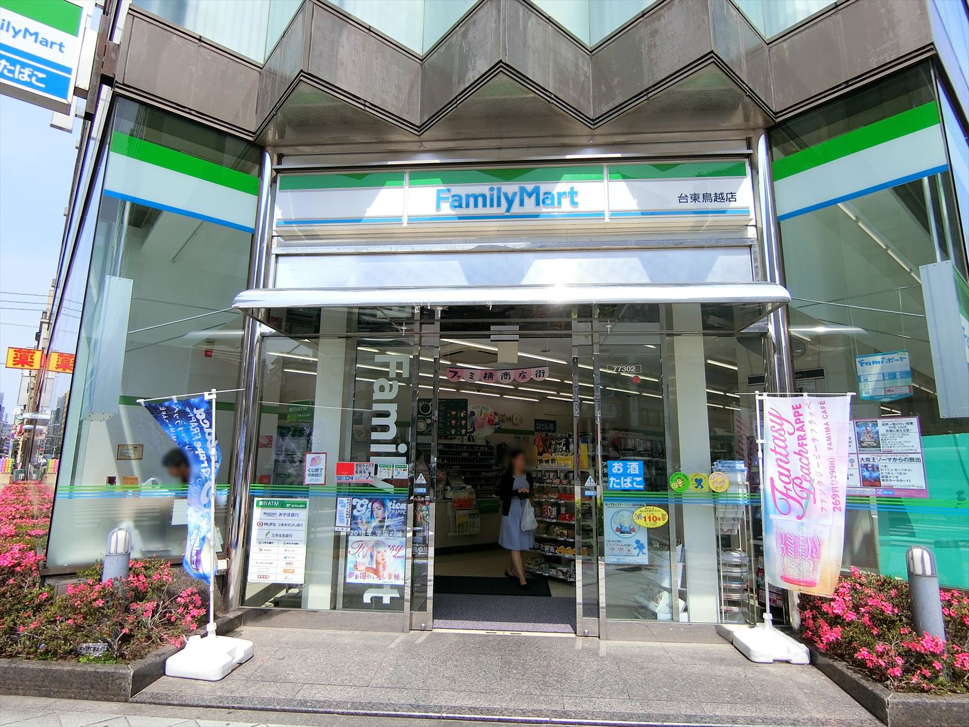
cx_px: 484
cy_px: 364
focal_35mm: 19
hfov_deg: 84.7
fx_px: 532
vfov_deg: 68.7
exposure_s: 1/200
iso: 80
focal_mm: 4.06
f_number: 6.9
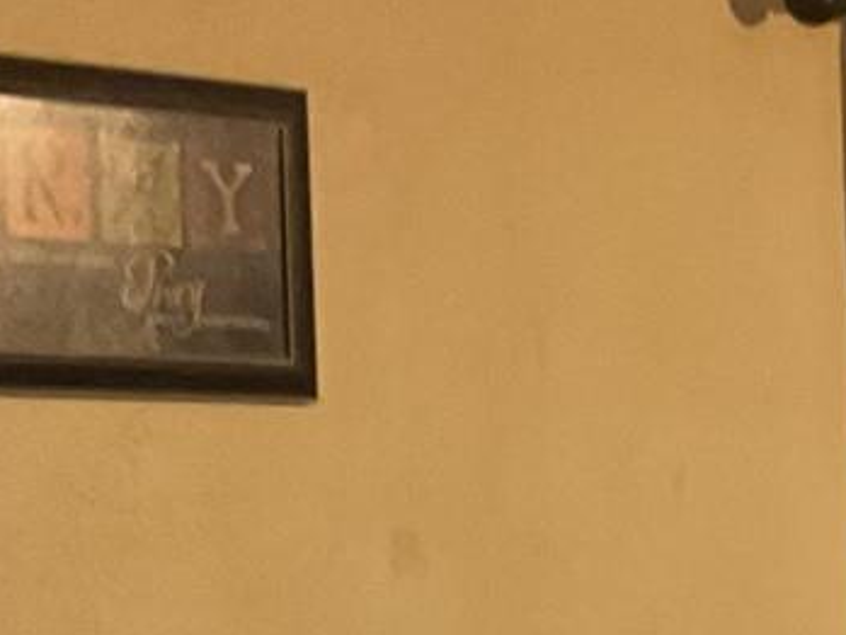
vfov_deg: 8.5
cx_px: 1452
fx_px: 4156
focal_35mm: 170
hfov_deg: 11.0
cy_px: 986
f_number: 1.8
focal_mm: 3
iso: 250
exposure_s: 1/30
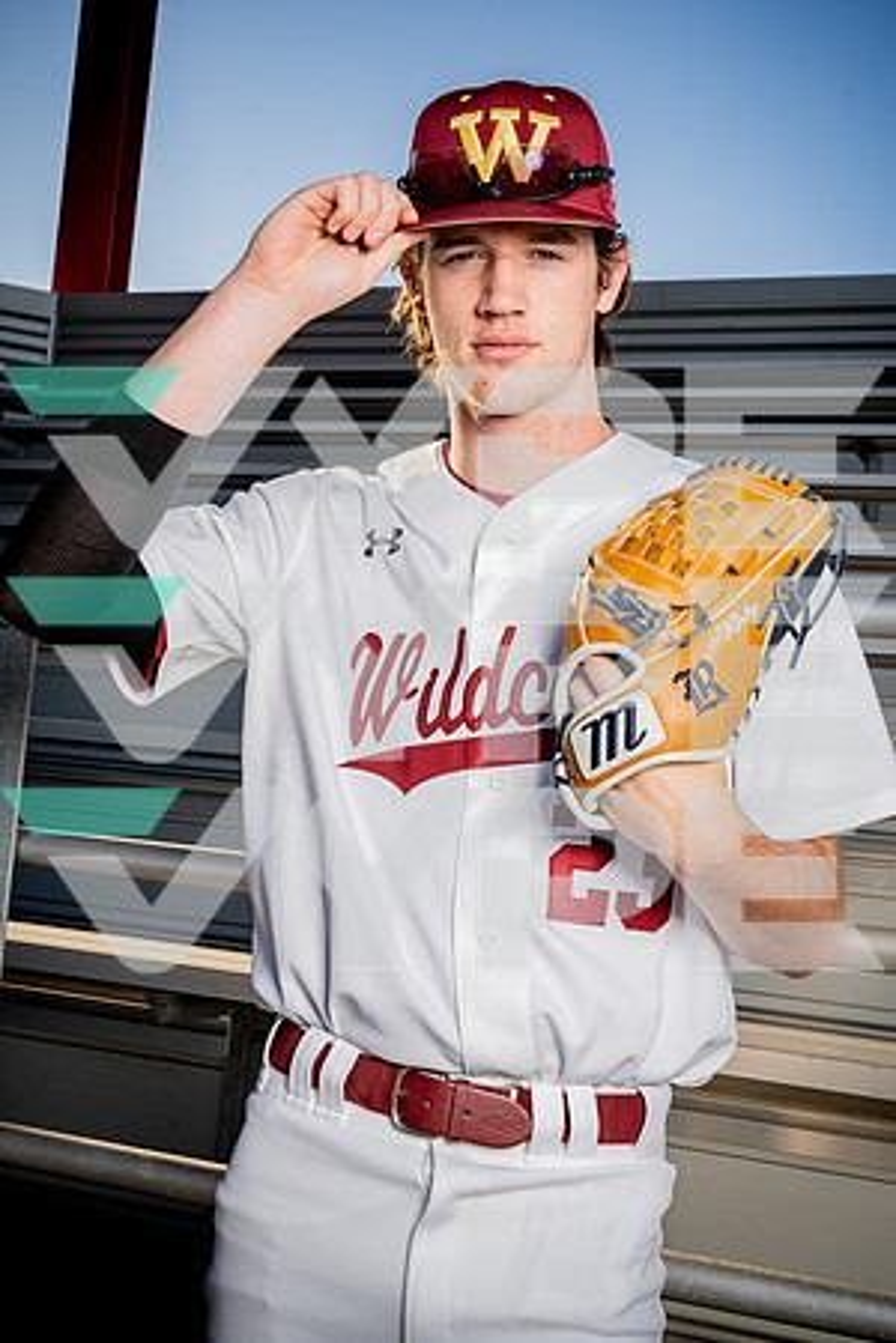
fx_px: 1829
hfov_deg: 27.5
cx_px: 448
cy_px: 672
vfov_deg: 40.3
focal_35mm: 49
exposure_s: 1/250
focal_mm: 49
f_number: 9
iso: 125
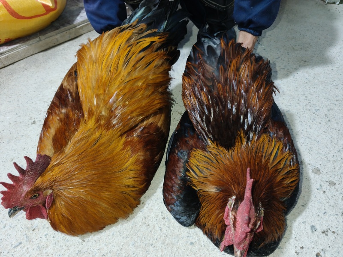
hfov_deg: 73.9
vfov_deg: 58.9
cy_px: 128
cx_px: 172
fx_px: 228
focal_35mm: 23
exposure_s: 1/75.8
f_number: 1.6
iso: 800
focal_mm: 6.06
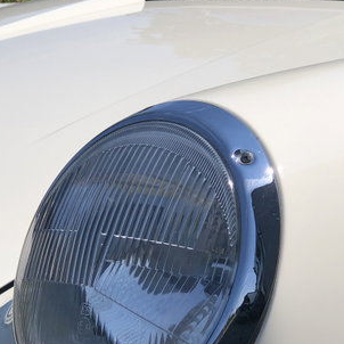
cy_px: 230
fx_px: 1439
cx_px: 165
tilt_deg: -10.5
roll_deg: -0.9
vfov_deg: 13.6
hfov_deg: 13.6
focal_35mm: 128
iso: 20
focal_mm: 6.6
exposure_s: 1/1919
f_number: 2.8
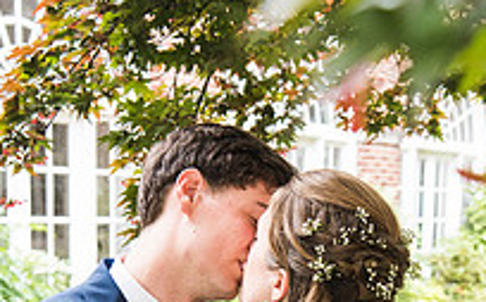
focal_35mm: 99
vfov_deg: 12.7
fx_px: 1310
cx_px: 310
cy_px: 407
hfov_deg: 21.0
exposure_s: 1/250
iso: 1000
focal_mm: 44
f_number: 5
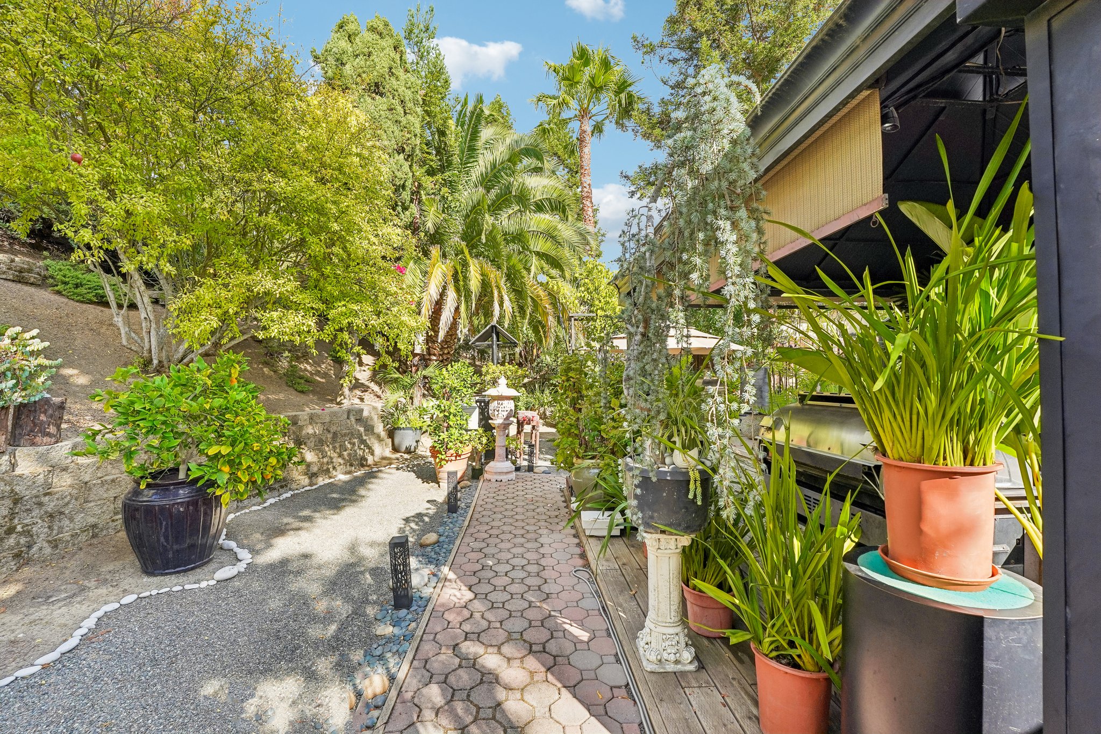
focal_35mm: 14
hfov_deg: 104.3
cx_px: 550
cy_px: 367
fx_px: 428
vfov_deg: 81.2
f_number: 8
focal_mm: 14
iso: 640
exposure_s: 1/400
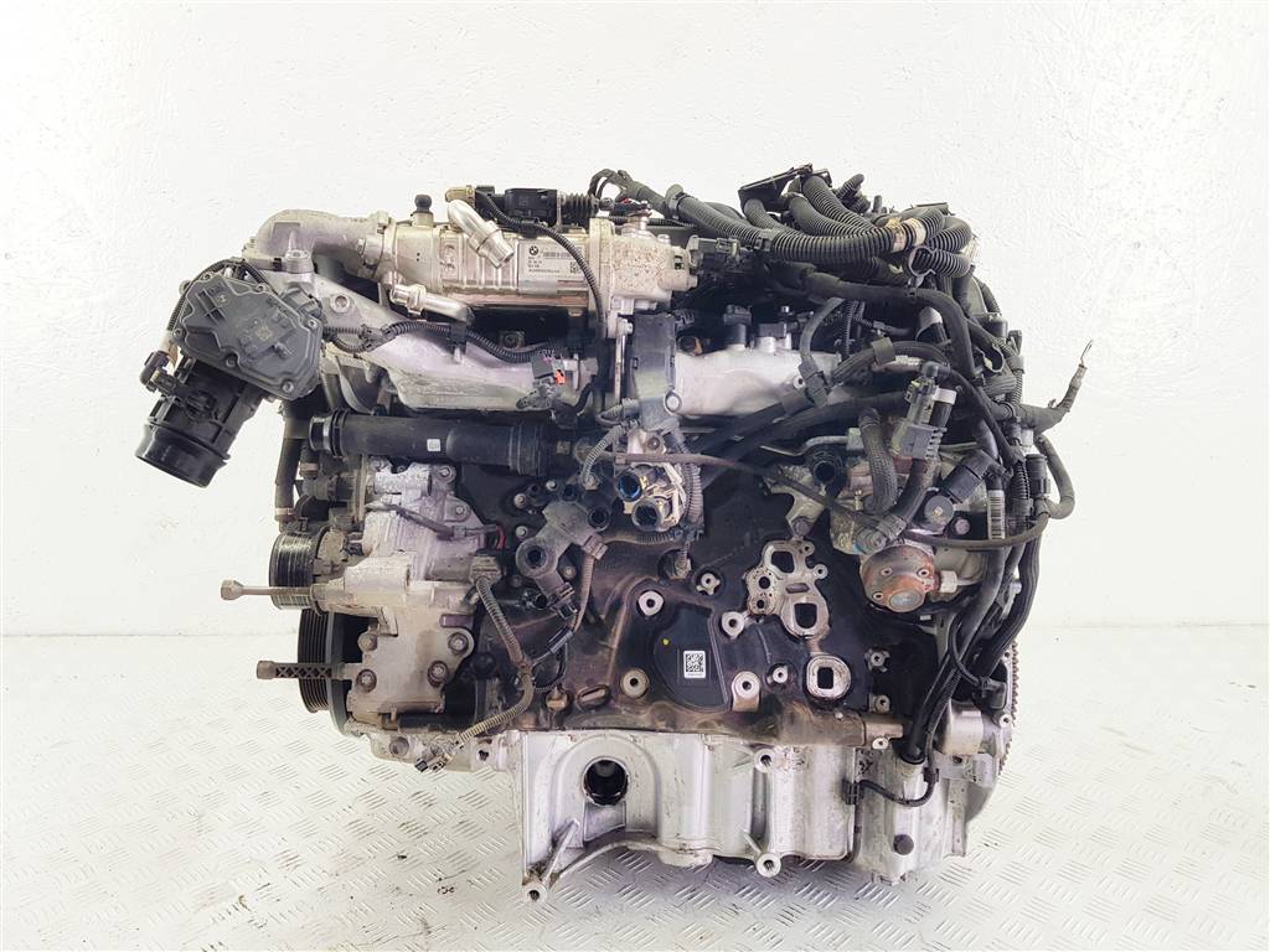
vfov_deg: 53.1
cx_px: 635
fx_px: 954
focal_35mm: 26
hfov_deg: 67.3
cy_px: 476
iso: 80
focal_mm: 4.2
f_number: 1.7
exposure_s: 1/100
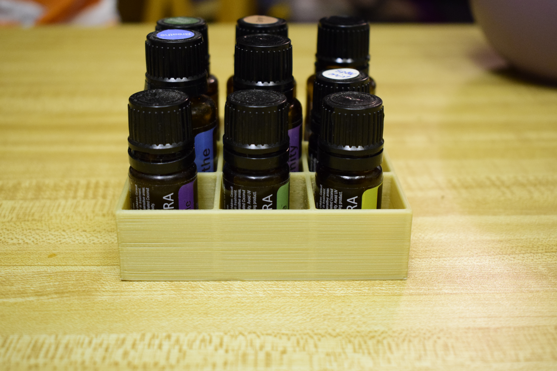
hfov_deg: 37.9
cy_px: 186
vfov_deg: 25.8
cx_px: 278
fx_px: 812
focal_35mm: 52
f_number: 4.5
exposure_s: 1/60
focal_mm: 35
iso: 2500
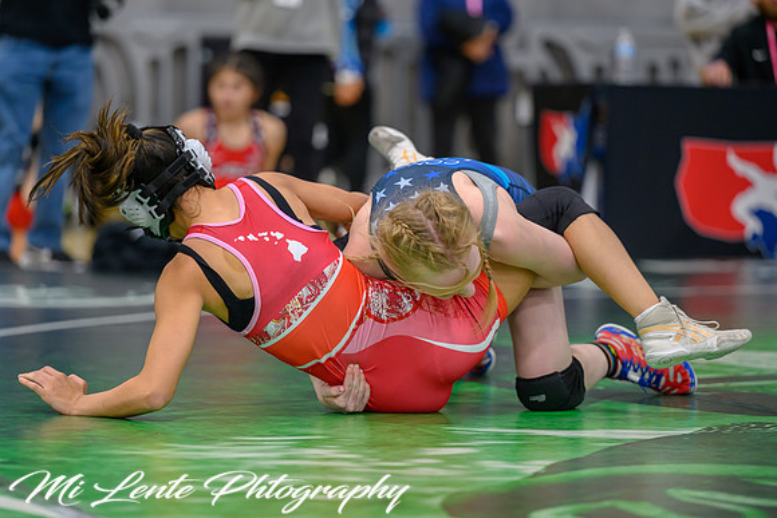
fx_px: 3382
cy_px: 232
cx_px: 393
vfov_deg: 8.8
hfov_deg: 13.1
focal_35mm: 157
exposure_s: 1/800
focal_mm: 140
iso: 1800
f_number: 2.8
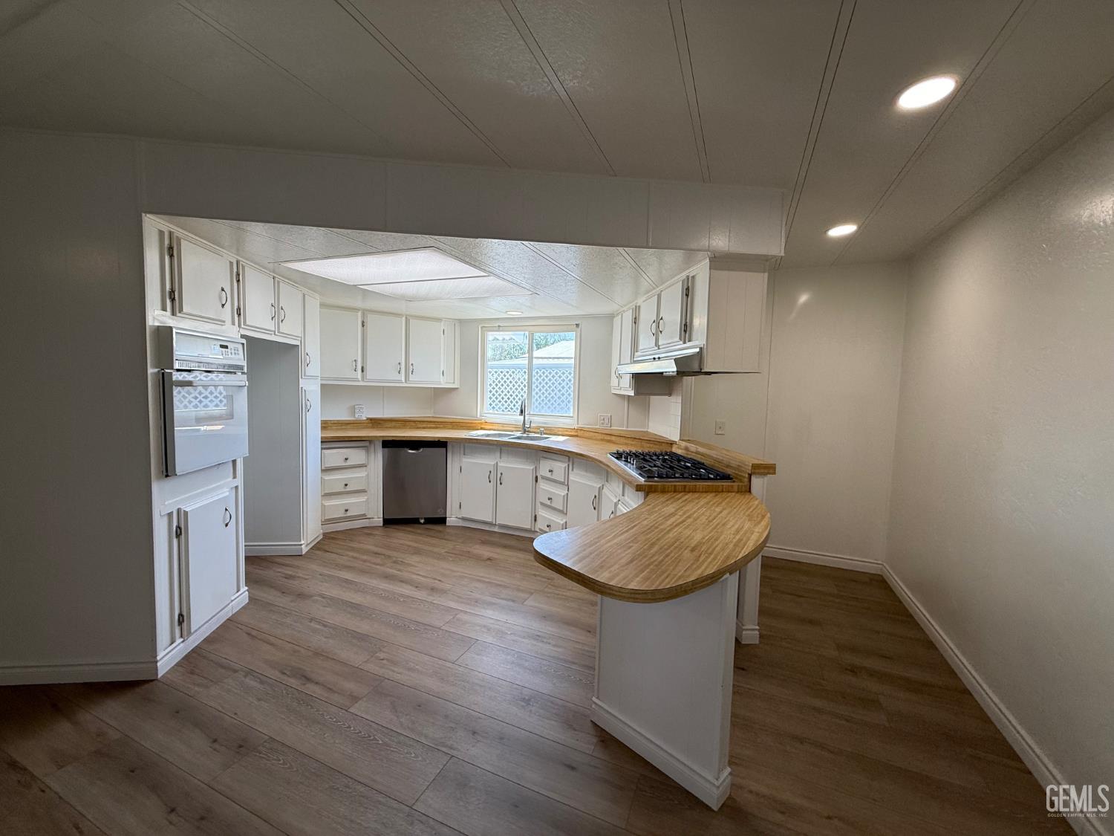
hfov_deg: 102.1
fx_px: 451
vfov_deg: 85.7
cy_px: 418
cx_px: 557
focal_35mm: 14
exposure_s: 1/214
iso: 64
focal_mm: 2.22
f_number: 2.2
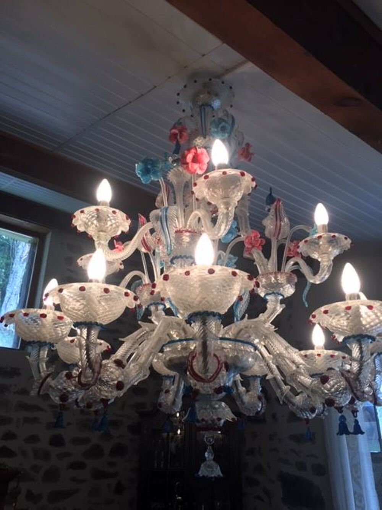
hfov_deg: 48.2
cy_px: 255
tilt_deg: +25.4
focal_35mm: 29
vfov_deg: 61.7
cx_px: 191
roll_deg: -0.8
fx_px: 427
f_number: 2.2
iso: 40
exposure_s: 1/100
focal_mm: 4.15
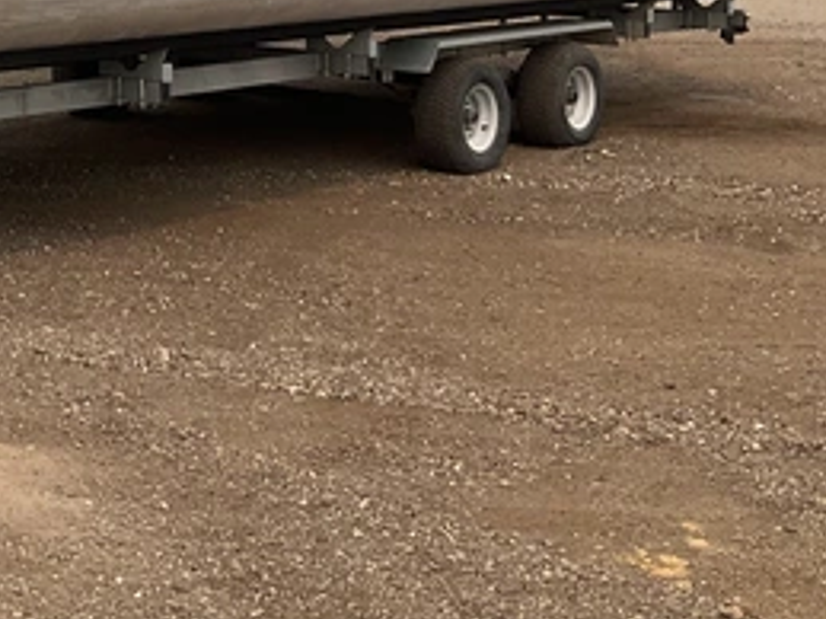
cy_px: -199
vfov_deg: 16.5
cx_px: -144
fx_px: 2003
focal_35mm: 84
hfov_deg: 21.7
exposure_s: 1/2227
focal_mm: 3
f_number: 1.8
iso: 25
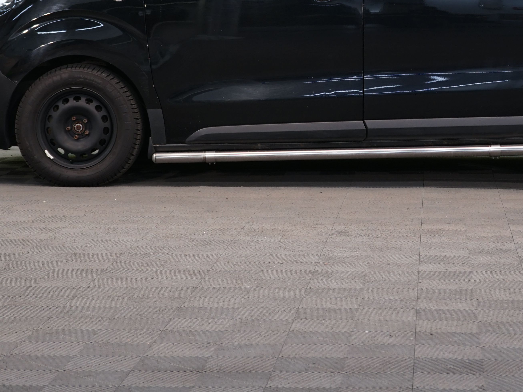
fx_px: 1737
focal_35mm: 115
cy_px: 53
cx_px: 418
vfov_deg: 12.8
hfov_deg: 17.0
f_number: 4.5
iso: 400
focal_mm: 52
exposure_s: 1/30
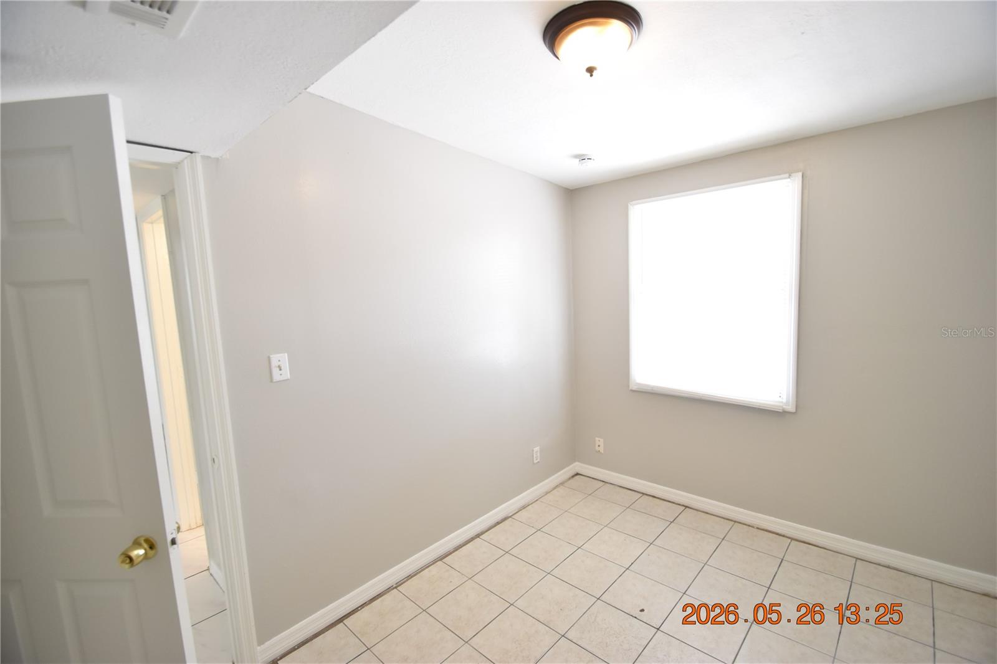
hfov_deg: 100.4
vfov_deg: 77.3
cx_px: 498
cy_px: 332
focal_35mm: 15
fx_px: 415
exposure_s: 1/45
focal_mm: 10
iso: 800
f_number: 3.5
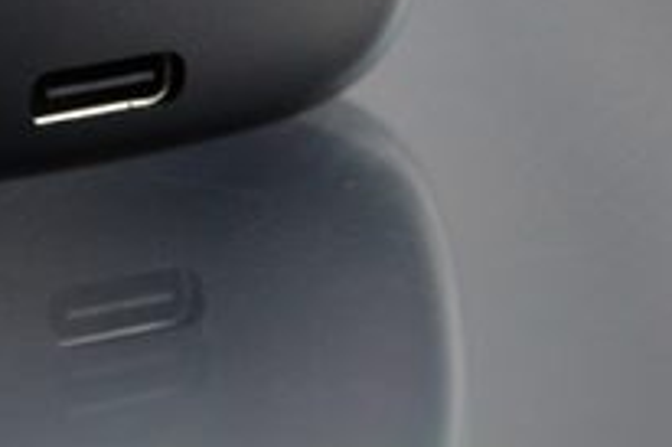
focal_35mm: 189
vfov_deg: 7.2
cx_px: -85
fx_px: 3525
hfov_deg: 10.7
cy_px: -72
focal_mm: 36
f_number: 5.6
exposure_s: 1/125
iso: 400
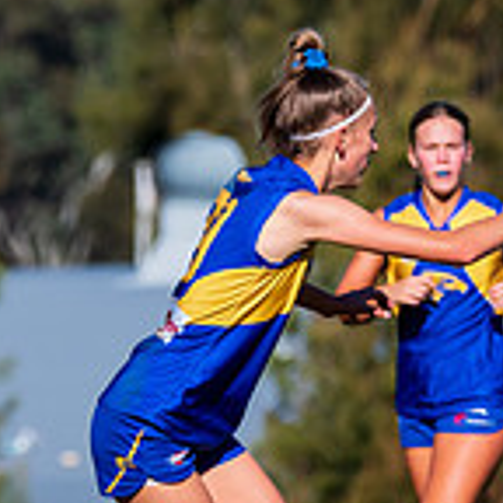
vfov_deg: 1.3
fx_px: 21602
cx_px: 561
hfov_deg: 1.3
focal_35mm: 1314
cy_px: 503
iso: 800
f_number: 9
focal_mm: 350
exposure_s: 1/2000
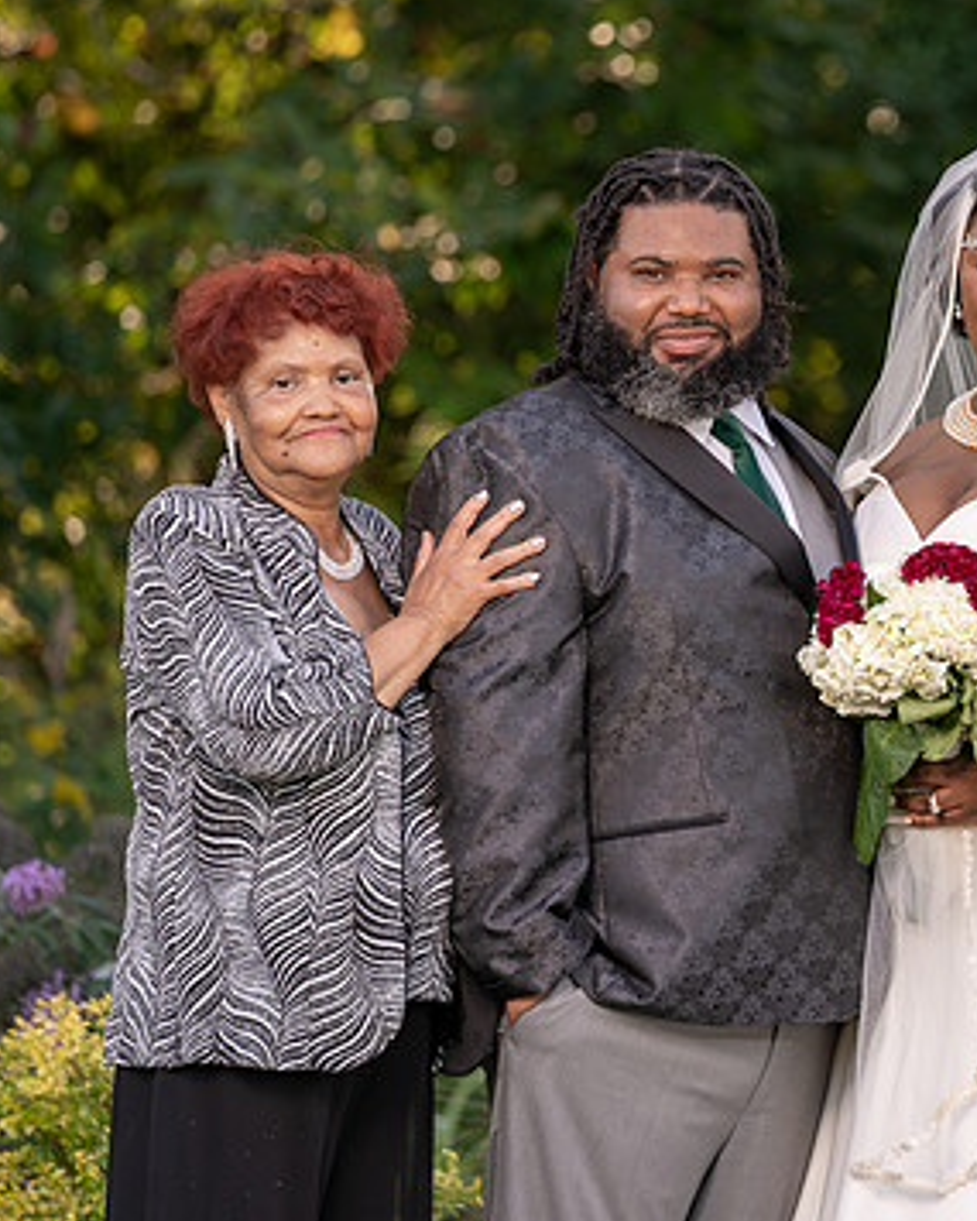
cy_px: 568
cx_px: 943
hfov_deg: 5.1
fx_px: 10947
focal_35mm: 303
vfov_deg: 6.4
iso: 100
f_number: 4
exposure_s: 1/250
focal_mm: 198
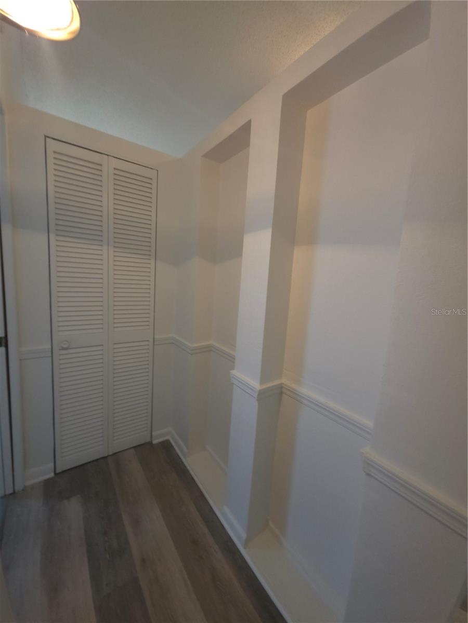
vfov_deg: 106.2
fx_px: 234
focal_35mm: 13
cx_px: 234
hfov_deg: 89.9
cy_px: 312
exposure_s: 1/30
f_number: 1.9
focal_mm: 2.2
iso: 250
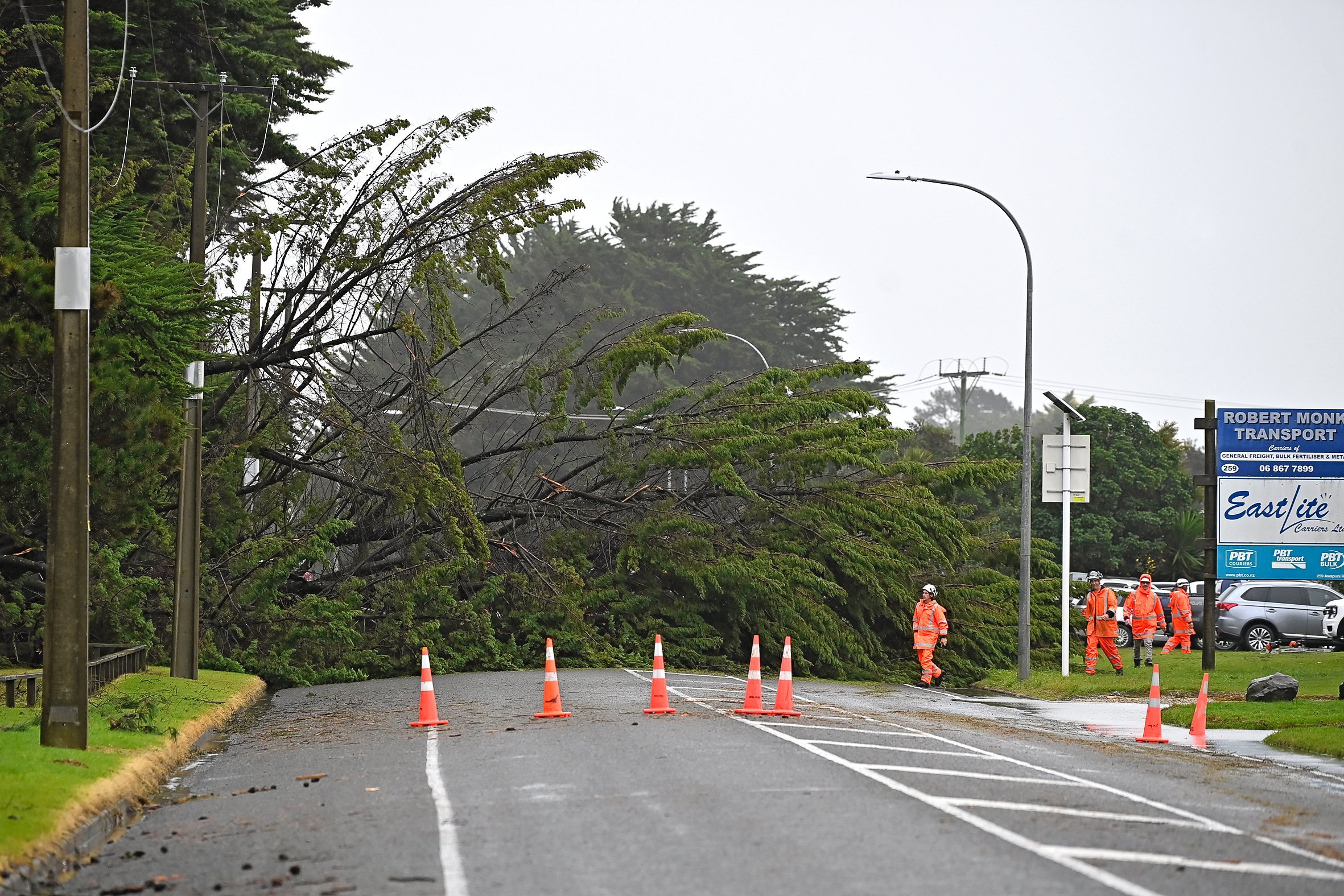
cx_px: 672
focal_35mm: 200
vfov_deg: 6.9
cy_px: 448
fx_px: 7467
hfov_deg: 10.3
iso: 560
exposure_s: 1/640
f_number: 4
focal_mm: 200
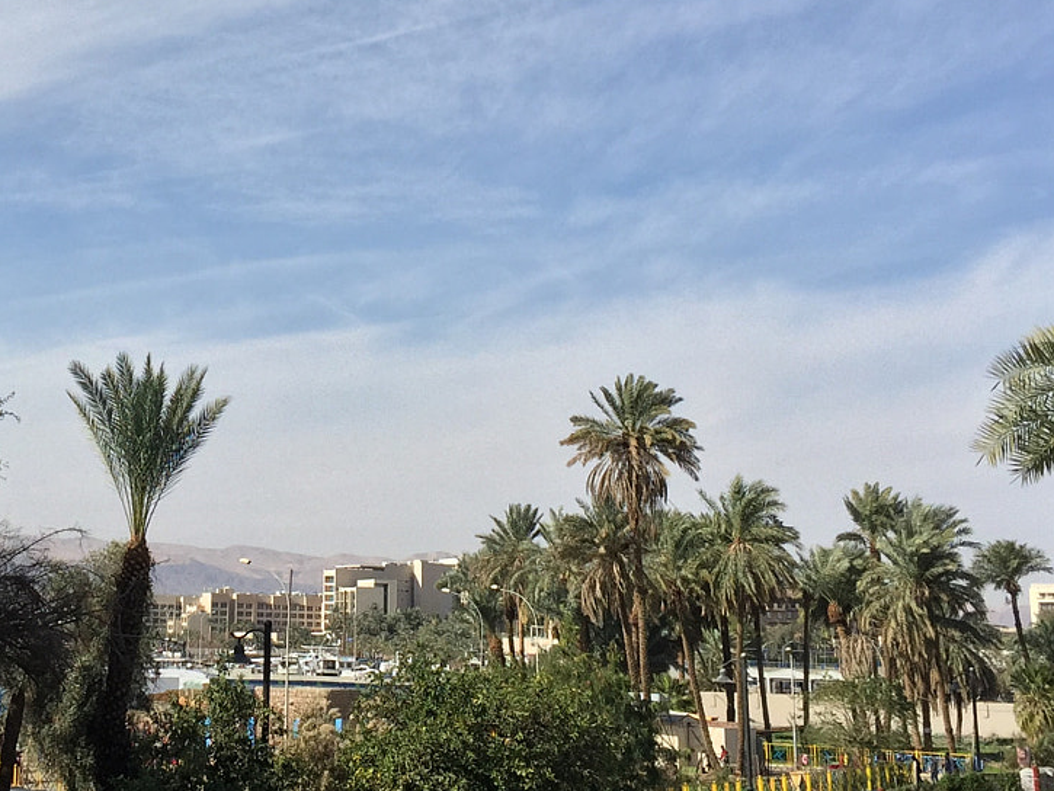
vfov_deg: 22.6
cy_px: 141
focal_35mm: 64
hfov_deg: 29.4
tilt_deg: +14.0
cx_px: 183
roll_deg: -3.0
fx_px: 1949
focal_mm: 4.15
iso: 32
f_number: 2.2
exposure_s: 1/2639
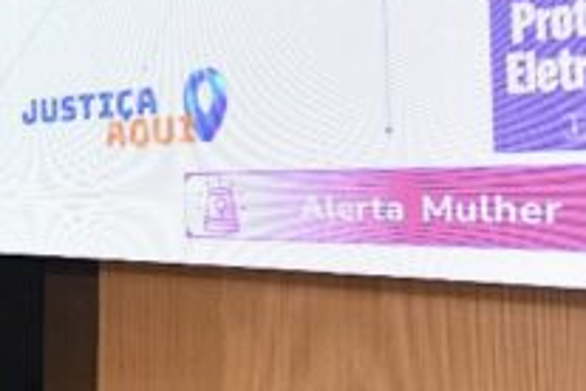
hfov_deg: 14.6
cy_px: 157
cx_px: -544
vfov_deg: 11.5
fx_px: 1937
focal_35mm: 119
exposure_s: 1/125
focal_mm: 24
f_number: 4
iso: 2500
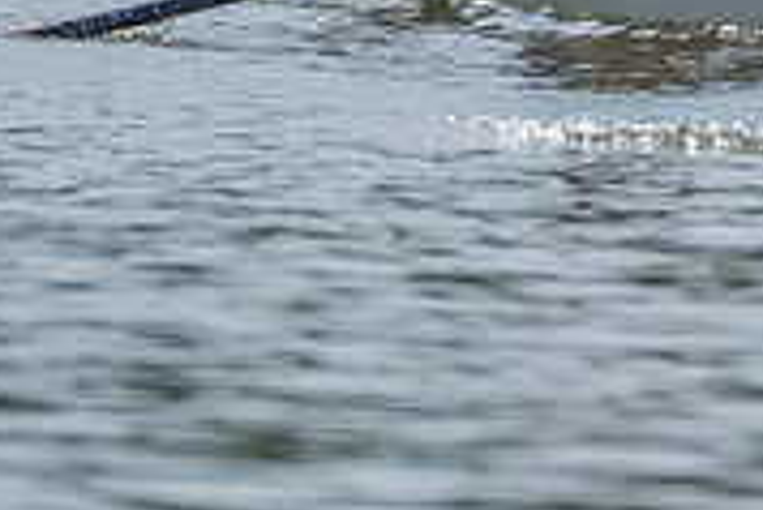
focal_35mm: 1301
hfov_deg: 1.6
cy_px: -152
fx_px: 27596
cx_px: 874
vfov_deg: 1.1
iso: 160
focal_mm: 400
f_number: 5.6
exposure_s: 1/1250
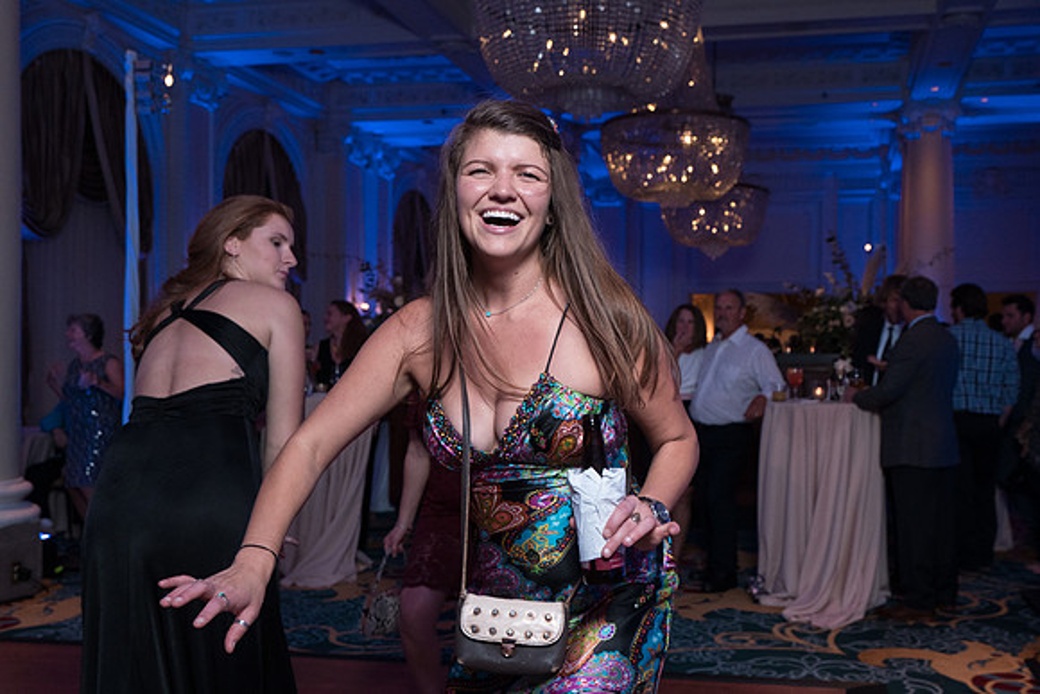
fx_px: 1063
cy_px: 375
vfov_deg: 36.1
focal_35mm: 37
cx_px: 617
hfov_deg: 51.8
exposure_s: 1/200
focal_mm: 31
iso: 2000
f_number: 5.6
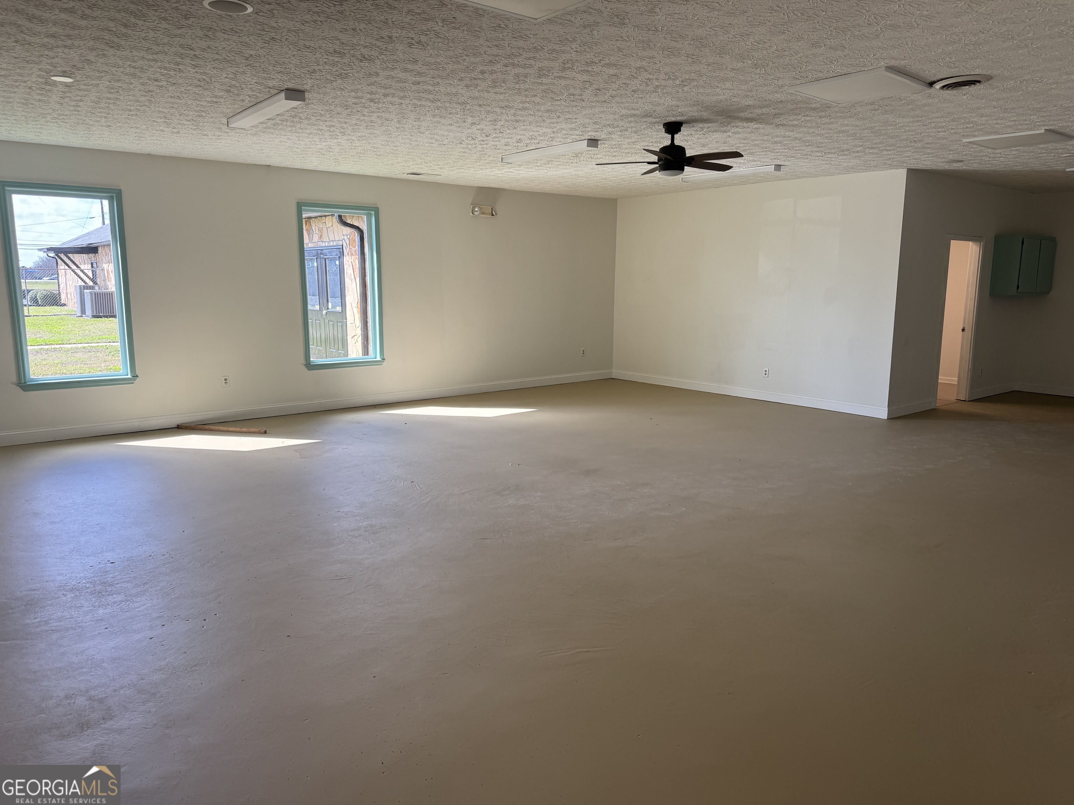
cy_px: 402
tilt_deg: -10.4
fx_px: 745
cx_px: 537
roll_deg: -0.3
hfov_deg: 71.6
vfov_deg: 56.8
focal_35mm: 24
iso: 80
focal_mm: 6.76
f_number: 1.78
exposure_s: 1/213
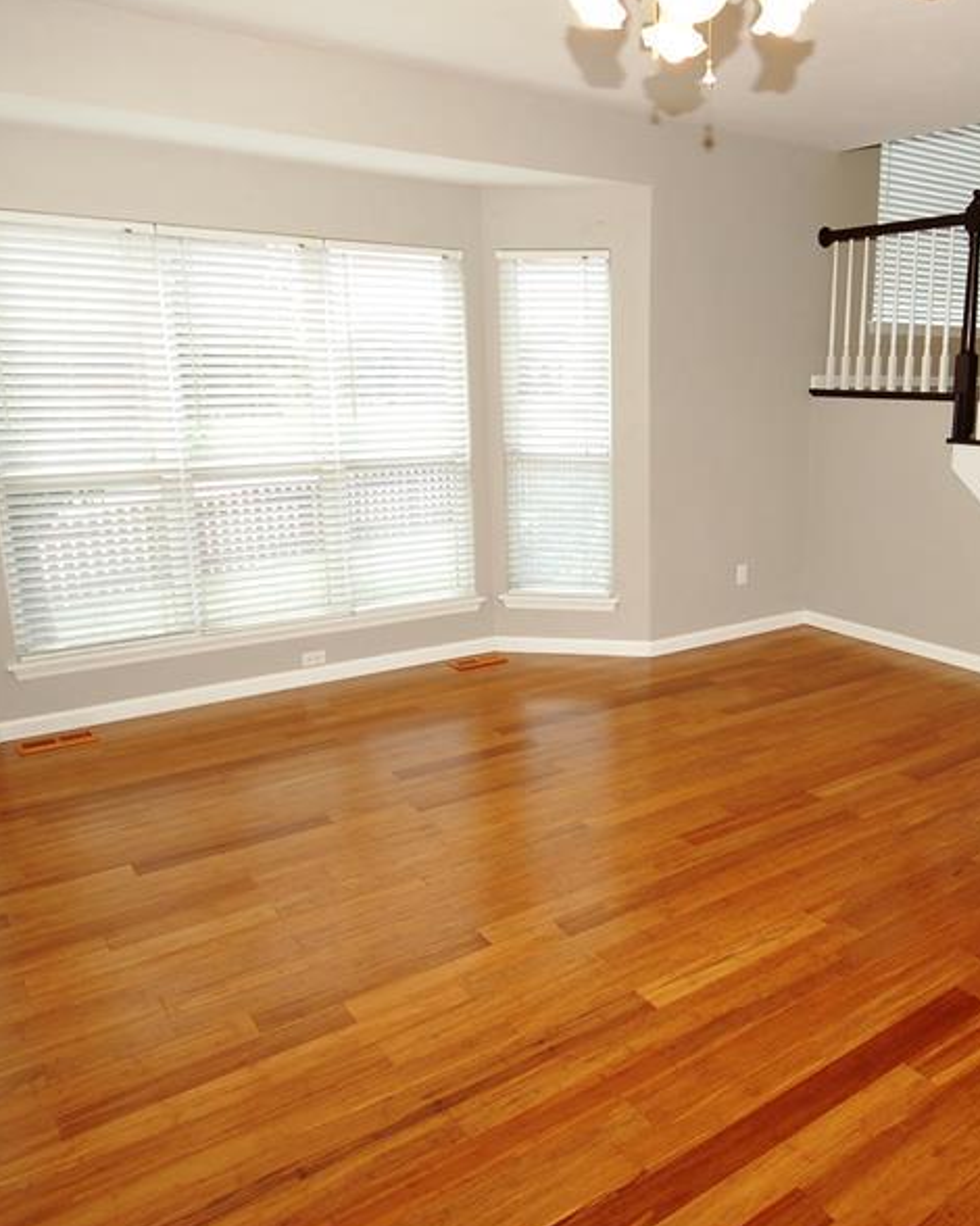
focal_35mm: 26
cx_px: 658
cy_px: 609
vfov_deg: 66.0
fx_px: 943
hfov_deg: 53.8
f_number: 4
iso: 200
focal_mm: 10
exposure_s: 1/60
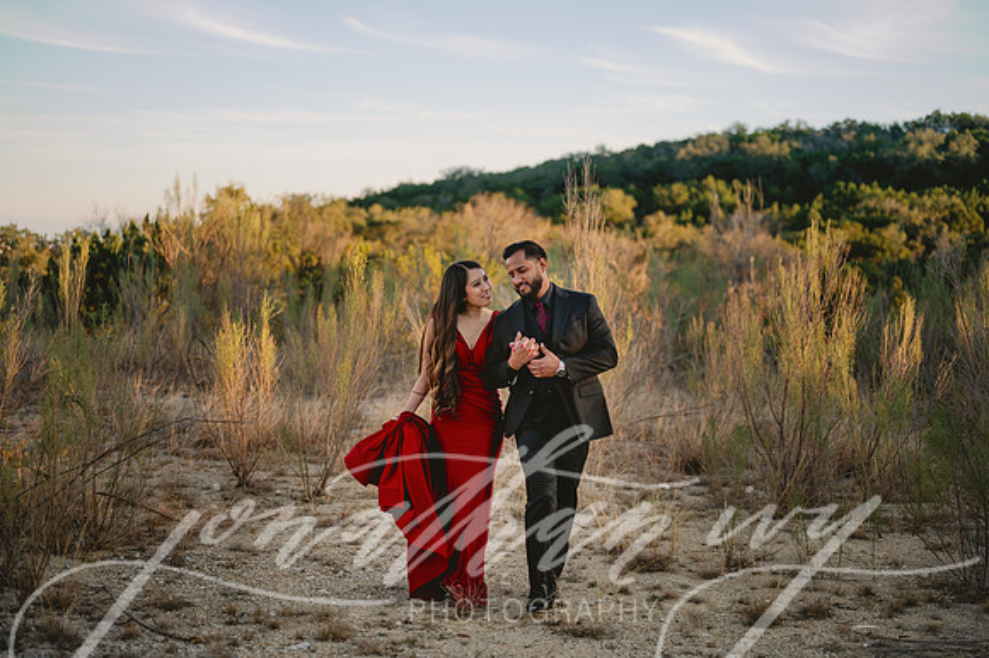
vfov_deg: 27.0
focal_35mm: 50
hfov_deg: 39.6
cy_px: 329
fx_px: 1373
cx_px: 494
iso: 50
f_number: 2
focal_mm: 50
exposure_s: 1/640
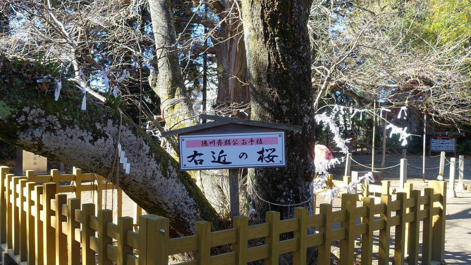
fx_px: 412
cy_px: 148
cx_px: 233
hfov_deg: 59.5
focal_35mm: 33
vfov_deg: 35.6
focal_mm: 11.45
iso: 125
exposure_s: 1/160
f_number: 4
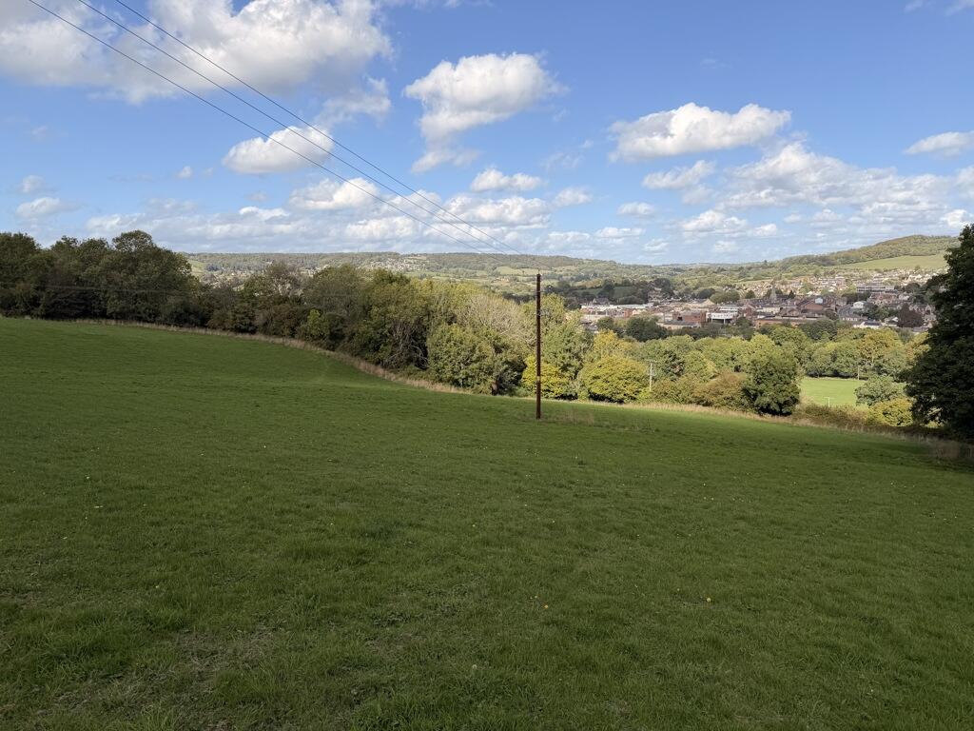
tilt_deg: -8.1
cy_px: 366
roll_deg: +0.7
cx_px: 487
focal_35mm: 24
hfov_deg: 71.6
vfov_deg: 56.8
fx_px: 675
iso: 80
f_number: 1.78
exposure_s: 1/4673
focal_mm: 6.76
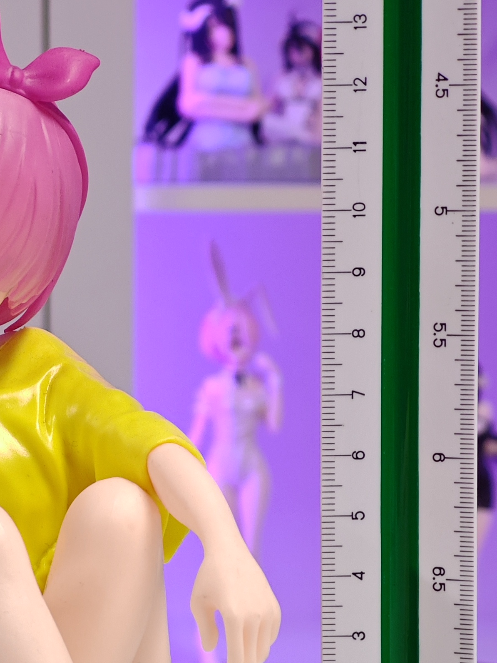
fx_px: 3140
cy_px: 477
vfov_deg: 12.0
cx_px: 65
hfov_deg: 9.0
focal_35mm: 164
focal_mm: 7.48
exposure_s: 1/18.9
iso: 400
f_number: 2.4
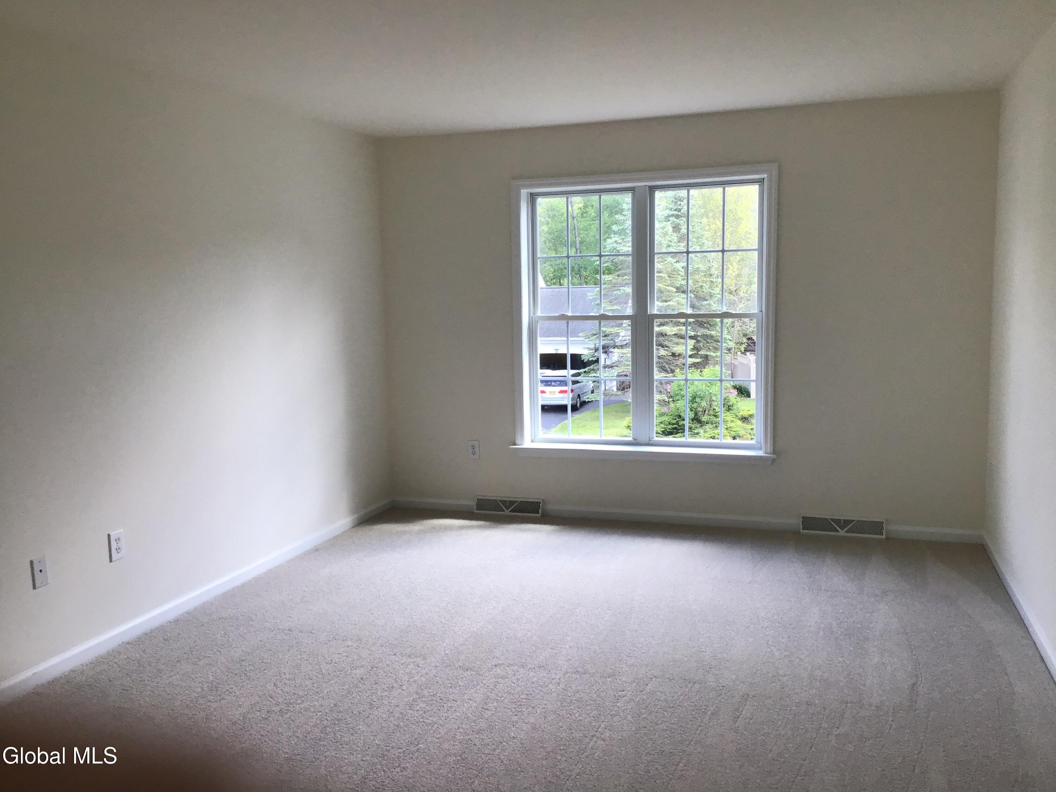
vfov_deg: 45.4
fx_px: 946
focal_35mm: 31
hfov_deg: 58.4
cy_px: 396
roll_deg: +0.3
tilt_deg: -7.2
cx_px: 528
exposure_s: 1/100
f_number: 2.4
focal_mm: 3.3
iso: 50
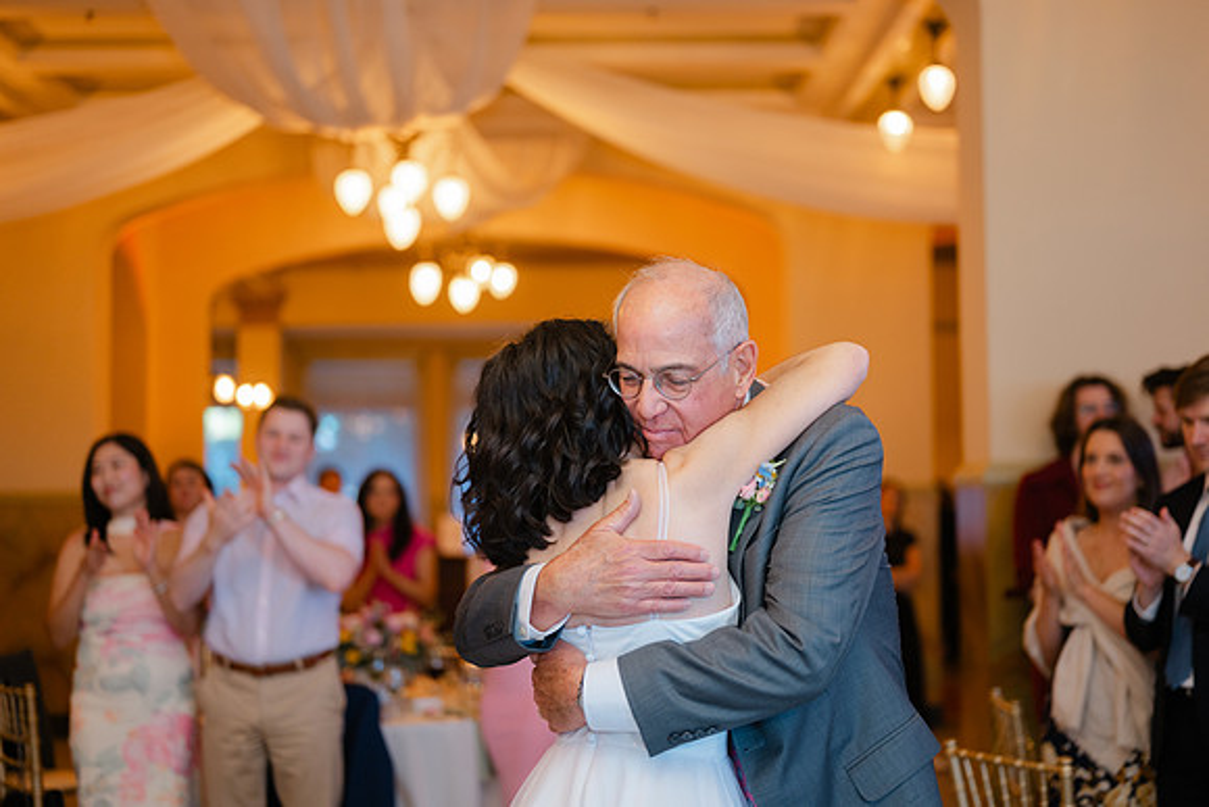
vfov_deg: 27.0
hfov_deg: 39.6
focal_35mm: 50
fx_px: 1679
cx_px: 604
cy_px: 404
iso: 320
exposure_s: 1/125
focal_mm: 50
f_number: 1.8
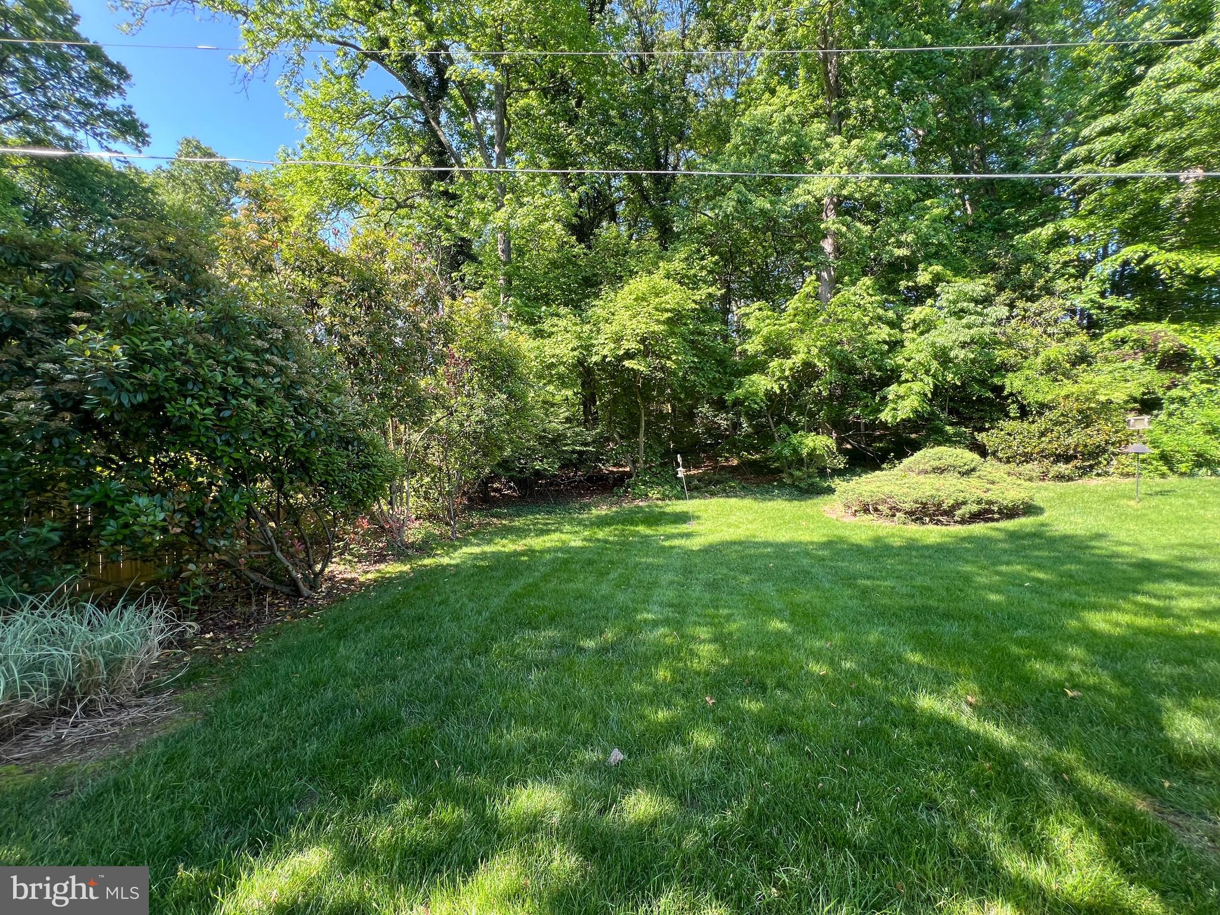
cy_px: 458
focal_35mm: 13
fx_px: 458
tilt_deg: -1.5
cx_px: 610
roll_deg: -0.9
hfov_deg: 106.2
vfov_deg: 89.9
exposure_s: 1/120
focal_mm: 1.57
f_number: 1.8
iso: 32
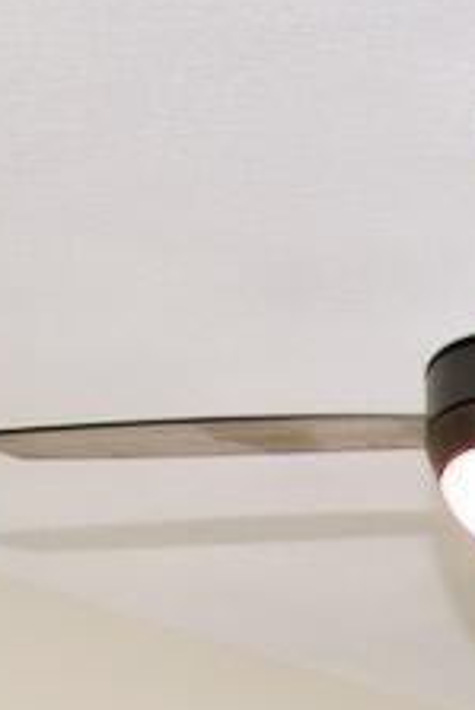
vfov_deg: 18.8
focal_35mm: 86
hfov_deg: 13.1
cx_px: 1030
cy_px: 1239
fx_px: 1699
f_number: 5.6
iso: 400
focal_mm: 10
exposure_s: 1/125
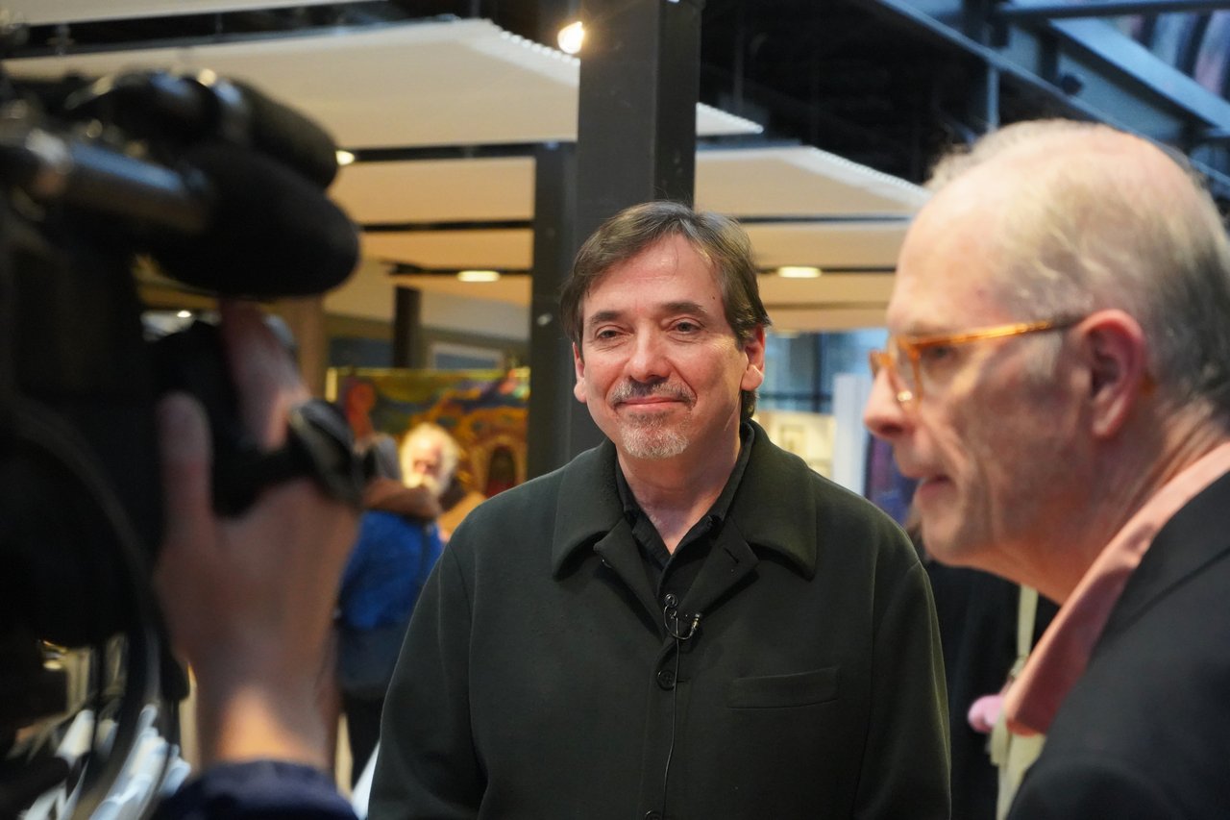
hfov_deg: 28.8
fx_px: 2391
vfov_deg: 19.5
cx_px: 615
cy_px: 410
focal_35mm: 70
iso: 12800
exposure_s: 1/160
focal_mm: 70
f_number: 5.6
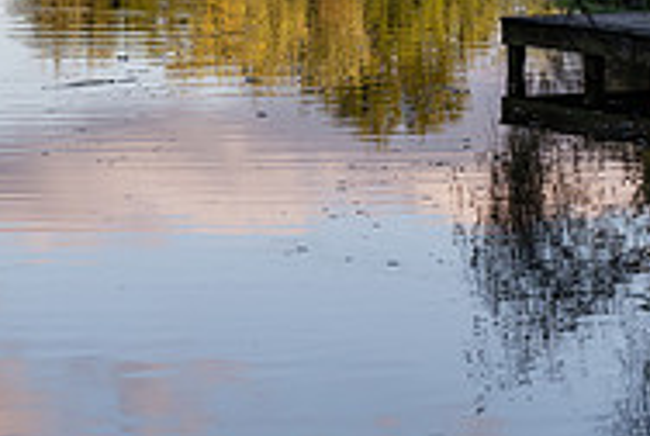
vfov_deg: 4.9
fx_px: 5009
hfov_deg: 7.4
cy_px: -199
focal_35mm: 277
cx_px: -118
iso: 320
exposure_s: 1/400
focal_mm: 90
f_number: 5.6
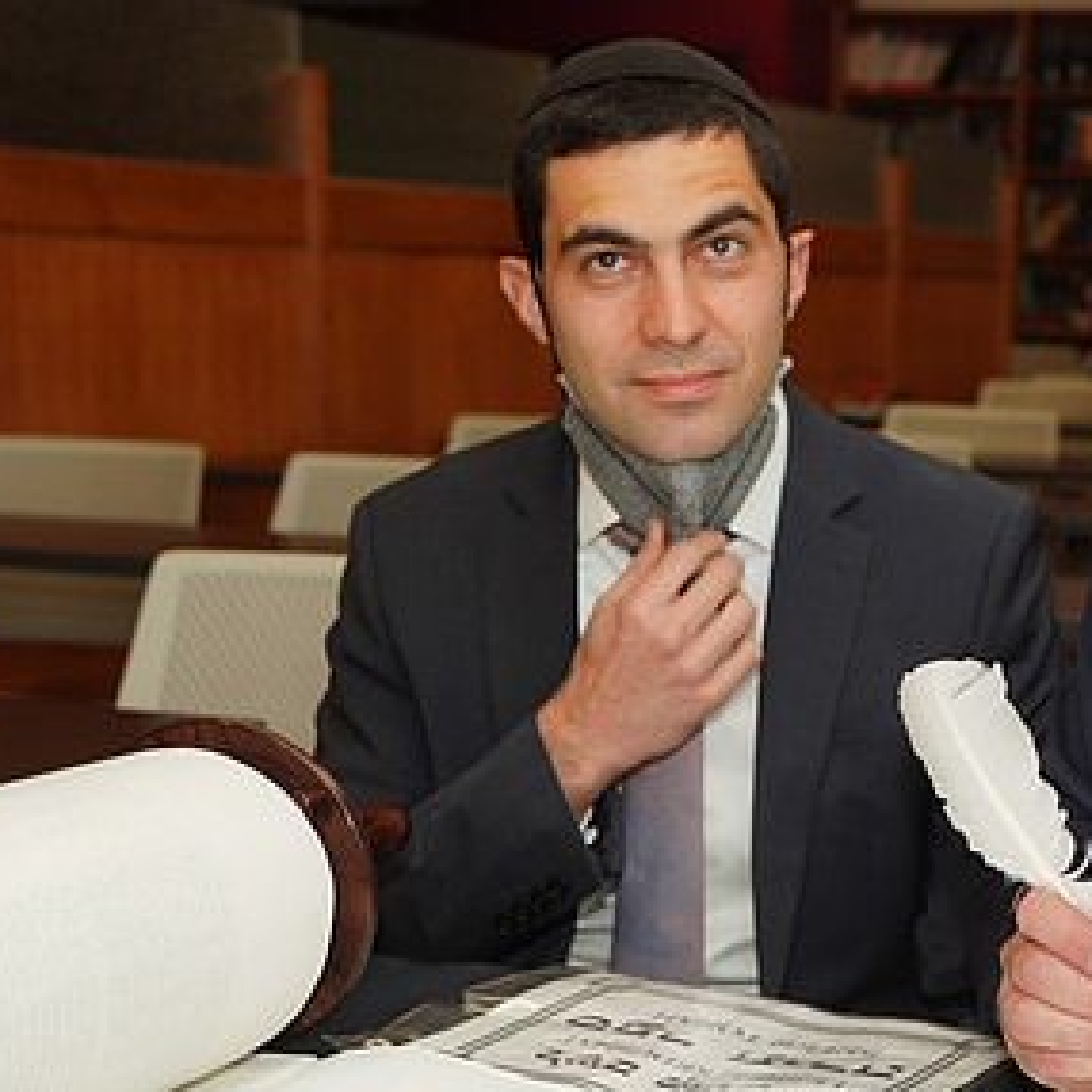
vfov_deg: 23.2
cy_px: 735
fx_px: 2641
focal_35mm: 74
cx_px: 997
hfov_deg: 22.7
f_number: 5.6
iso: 320
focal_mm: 43
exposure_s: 1/80
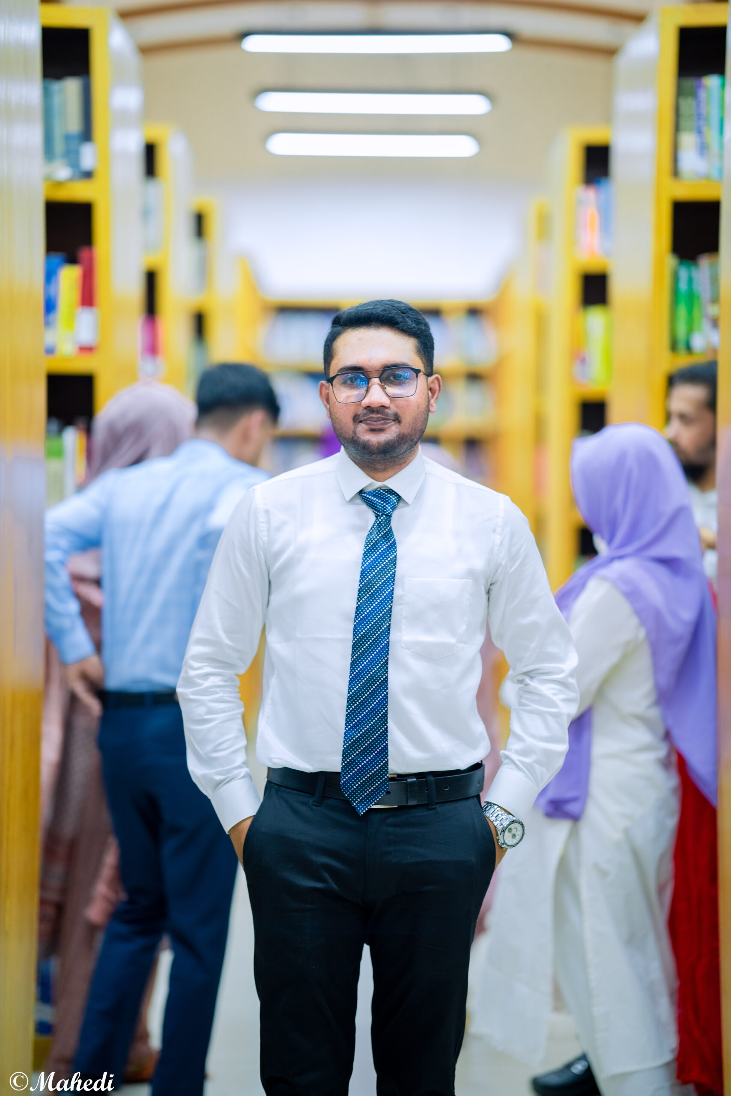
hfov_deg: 16.1
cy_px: 548
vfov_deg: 23.9
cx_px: 366
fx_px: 2588
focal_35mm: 85
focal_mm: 85
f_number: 1.4
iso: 400
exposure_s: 1/100
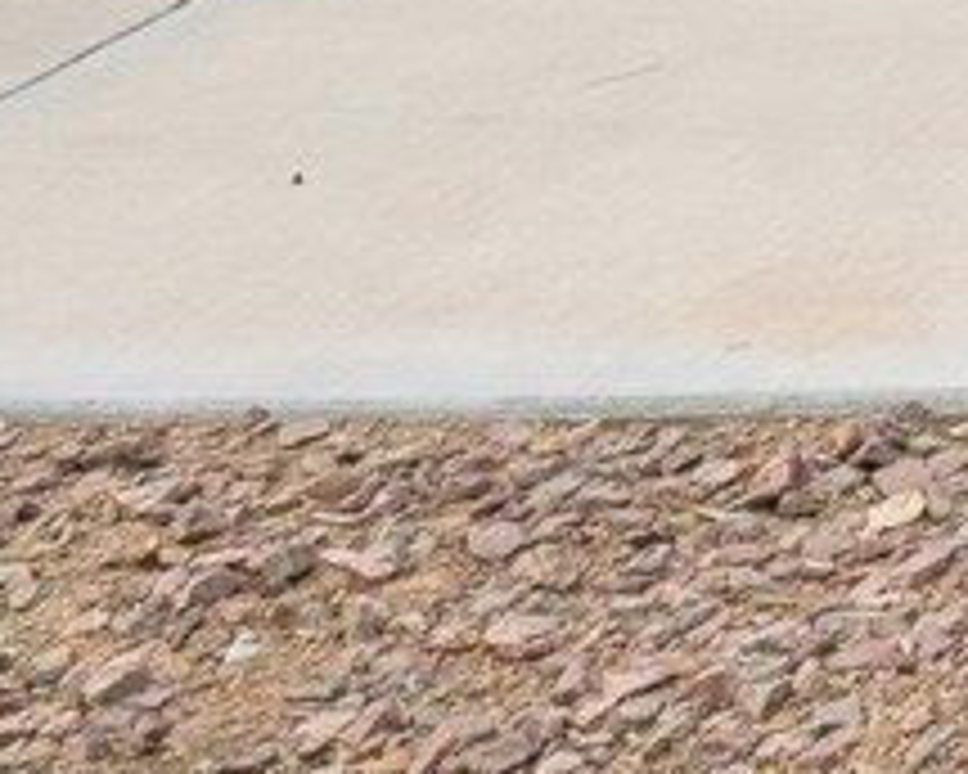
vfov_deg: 9.3
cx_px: 3350
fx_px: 3581
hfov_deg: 9.5
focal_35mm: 125
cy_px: -1676
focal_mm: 14
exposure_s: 1/320
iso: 400
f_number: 8
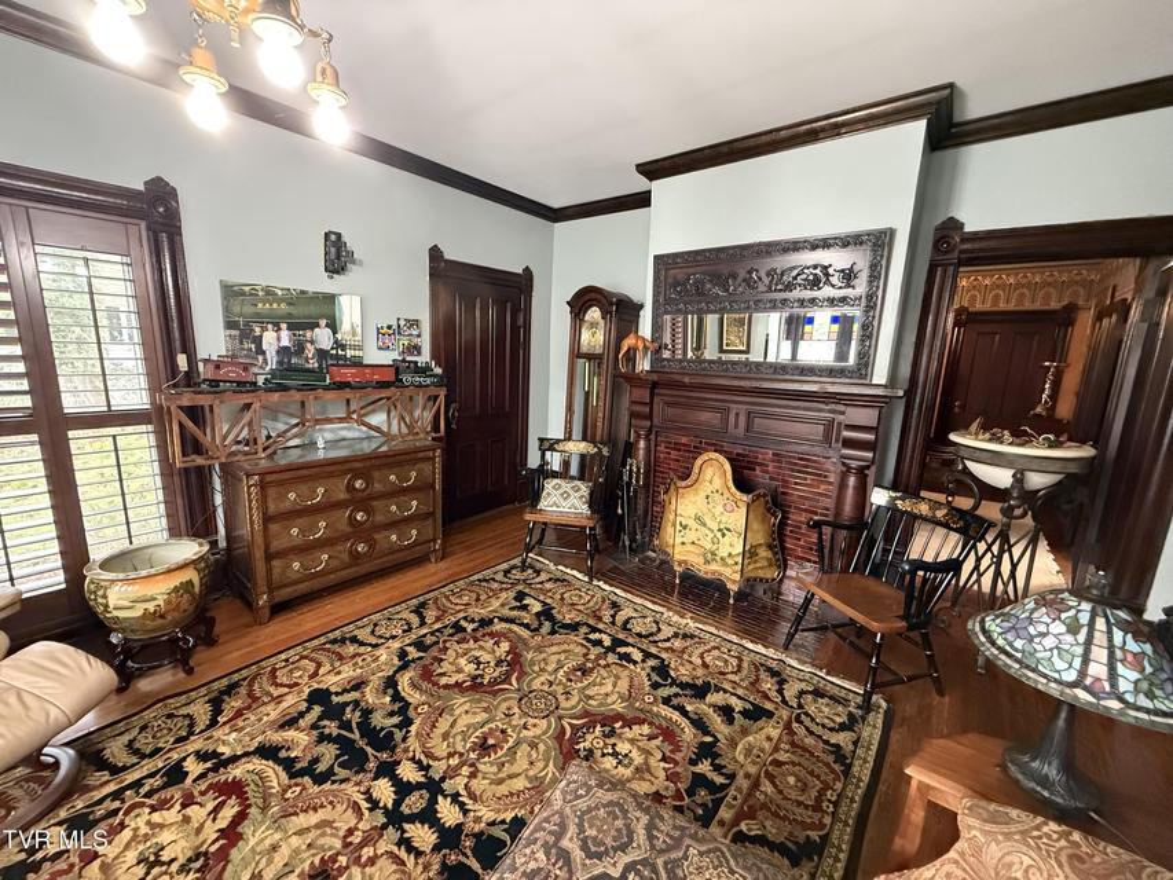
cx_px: 586
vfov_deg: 85.7
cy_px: 440
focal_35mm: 14
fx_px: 474
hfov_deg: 102.1
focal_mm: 2.22
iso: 1000
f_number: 2.2
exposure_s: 1/60
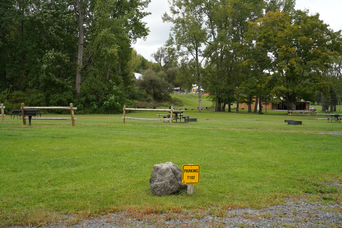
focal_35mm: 45
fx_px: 428
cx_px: 171
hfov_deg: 43.6
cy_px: 114
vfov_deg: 29.9
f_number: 13
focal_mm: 45
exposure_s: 1/500
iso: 1600
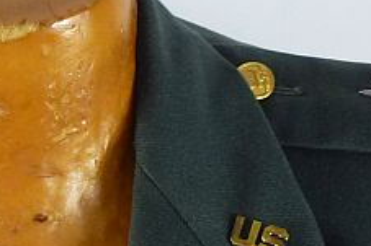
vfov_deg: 12.0
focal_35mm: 110
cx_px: 15
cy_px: 352
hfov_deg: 18.2
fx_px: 1133
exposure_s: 1/60
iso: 200
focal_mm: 5.4
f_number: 3.5
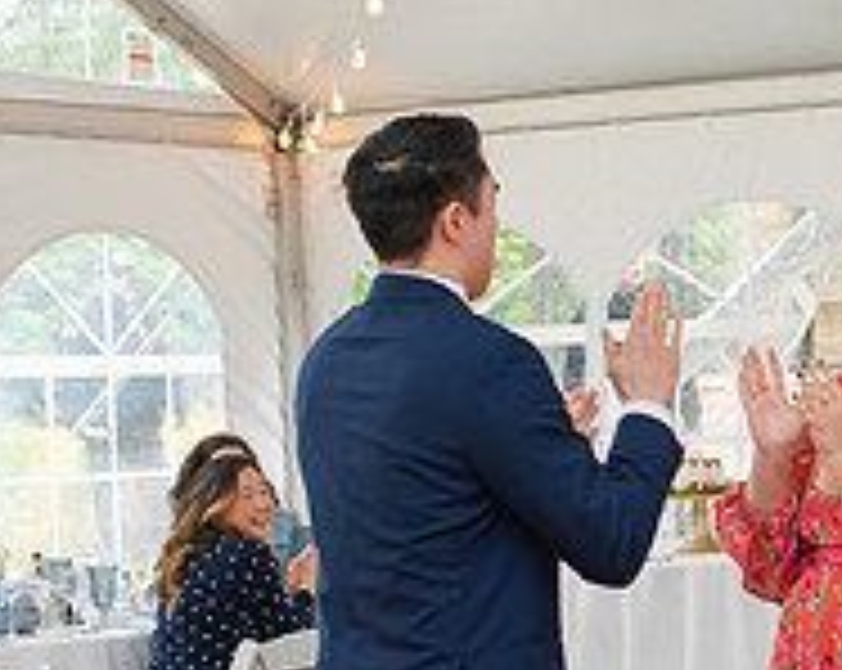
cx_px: 702
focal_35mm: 102
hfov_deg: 18.6
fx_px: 2538
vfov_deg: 14.9
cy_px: 616
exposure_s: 1/200
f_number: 3.2
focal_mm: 35
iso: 800
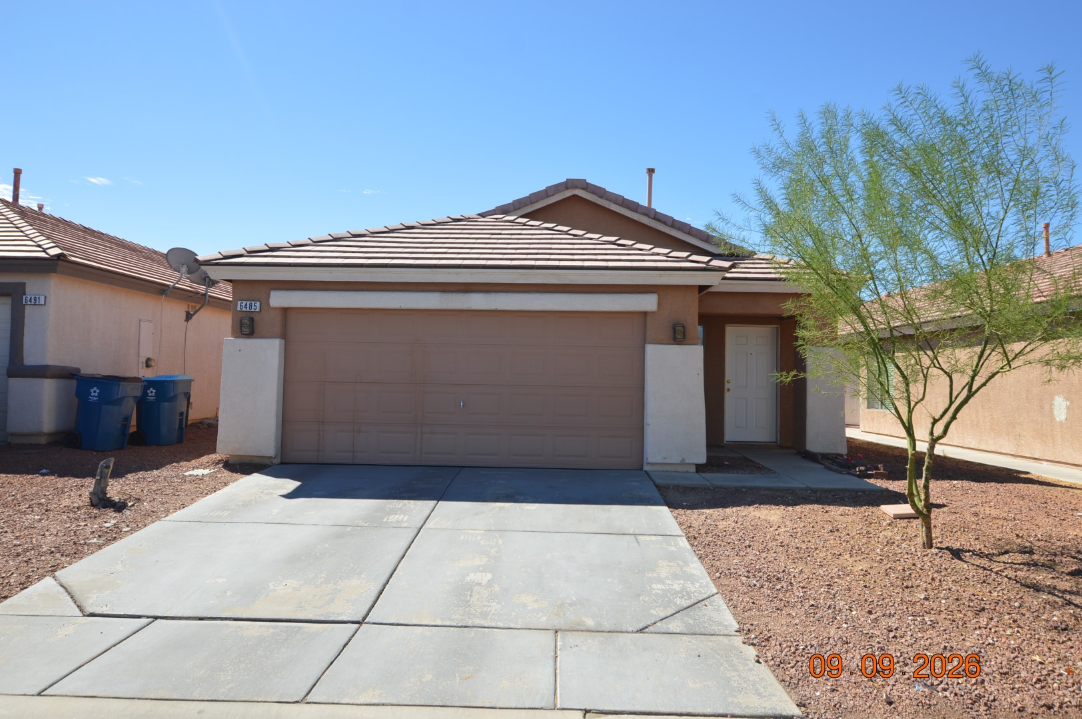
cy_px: 360
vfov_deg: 53.1
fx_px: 721
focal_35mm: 24
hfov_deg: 73.8
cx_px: 541
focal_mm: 16
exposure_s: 1/200
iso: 100
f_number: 8
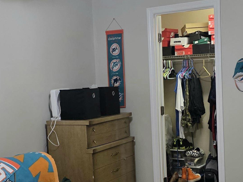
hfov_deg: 29.8
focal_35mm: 65
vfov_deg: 22.5
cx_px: 119
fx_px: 456
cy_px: 113
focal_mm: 6.3
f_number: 1.7
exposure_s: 1/120
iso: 800
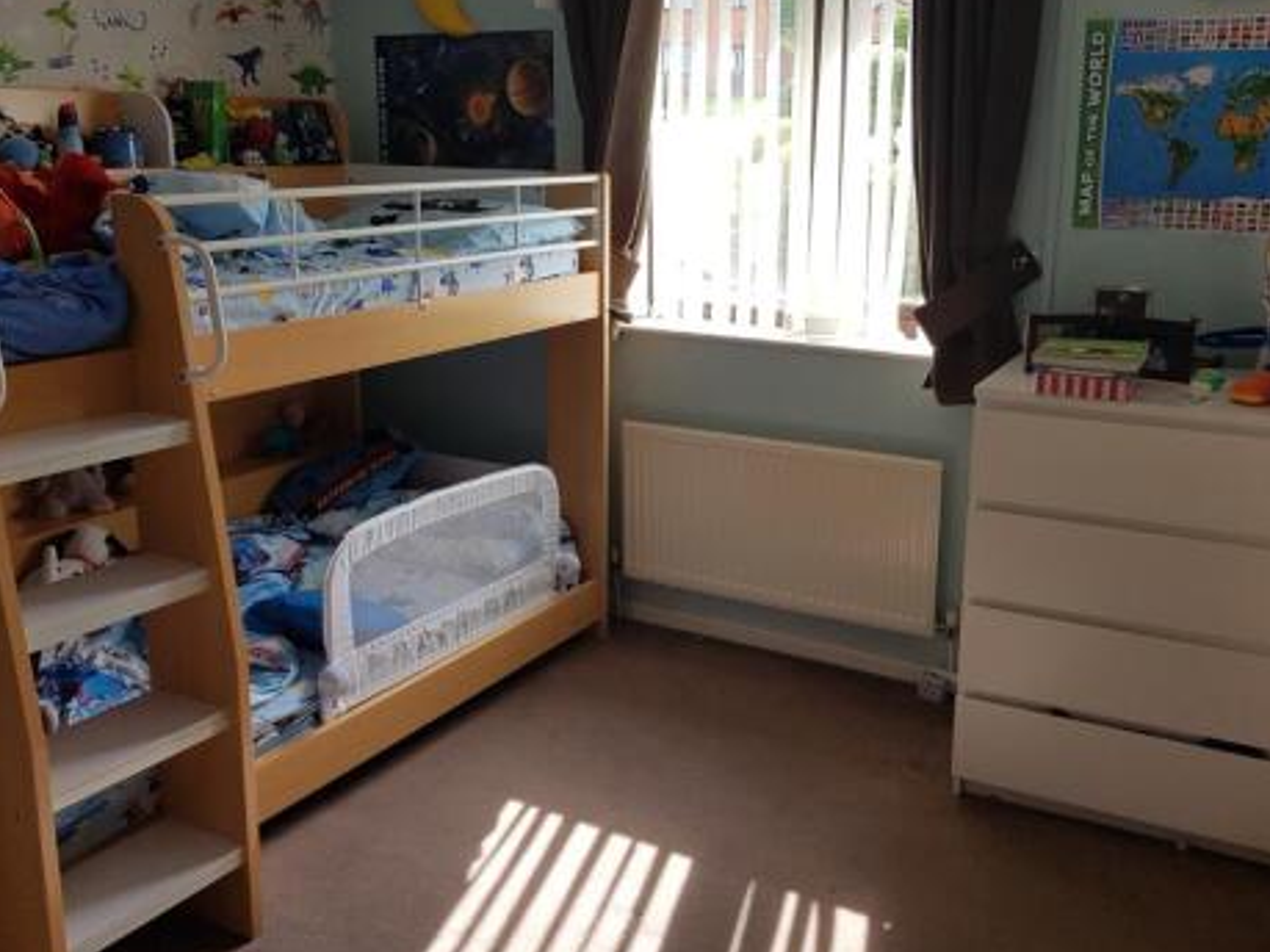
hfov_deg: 55.2
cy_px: 436
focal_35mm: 33
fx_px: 1210
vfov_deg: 42.9
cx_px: 712
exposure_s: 1/234
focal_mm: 4.2
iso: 50
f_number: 1.7
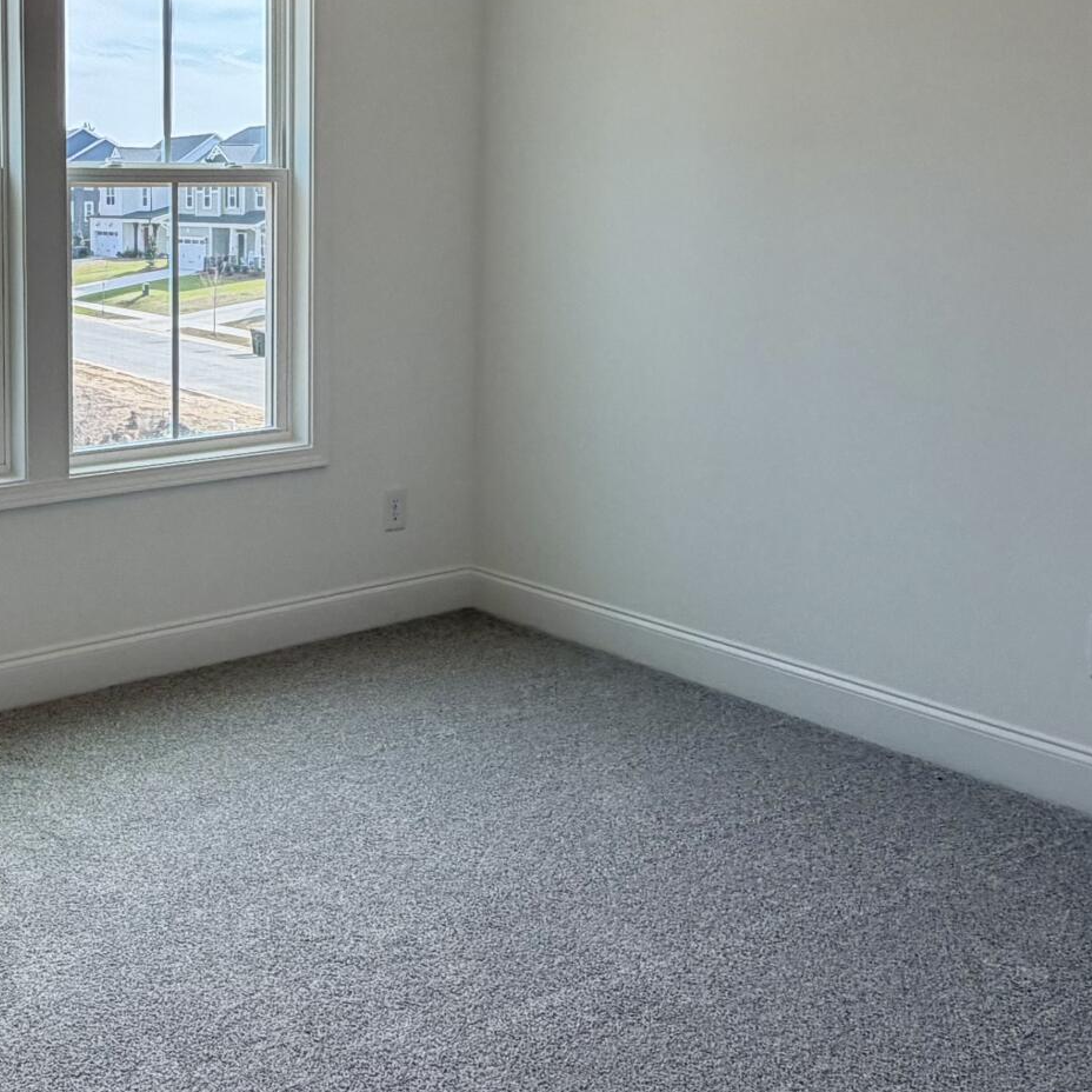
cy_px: 315
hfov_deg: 39.7
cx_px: 175
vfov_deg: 41.0
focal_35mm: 40
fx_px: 1428
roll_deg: -0.1
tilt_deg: -5.0
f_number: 2.2
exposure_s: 1/122
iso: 50
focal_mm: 2.22
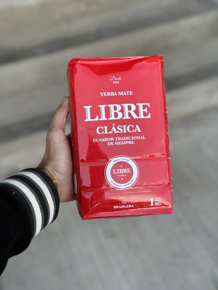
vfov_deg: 39.6
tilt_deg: -44.1
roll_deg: +3.1
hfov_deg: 30.3
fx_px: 403
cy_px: 145
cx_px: 109
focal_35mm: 48
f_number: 1.78
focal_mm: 6.76
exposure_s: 1/100
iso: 50
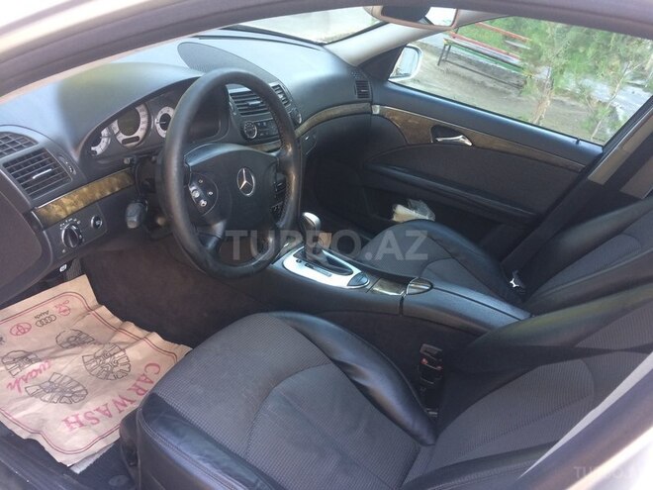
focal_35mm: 29
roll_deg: -16.1
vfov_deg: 48.2
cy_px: 245
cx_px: 326
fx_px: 547
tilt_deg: -29.6
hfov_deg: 61.7
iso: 40
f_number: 2.2
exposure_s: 1/33
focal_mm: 4.15
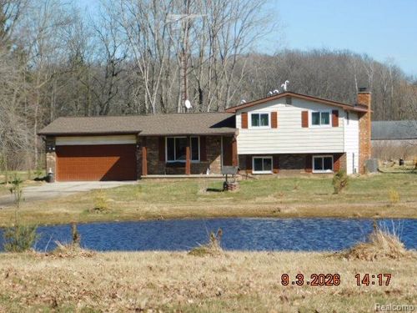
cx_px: 208
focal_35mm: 115
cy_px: 156
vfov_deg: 12.9
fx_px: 1385
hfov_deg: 17.1
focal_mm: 20.3
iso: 125
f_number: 4.8
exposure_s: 1/640
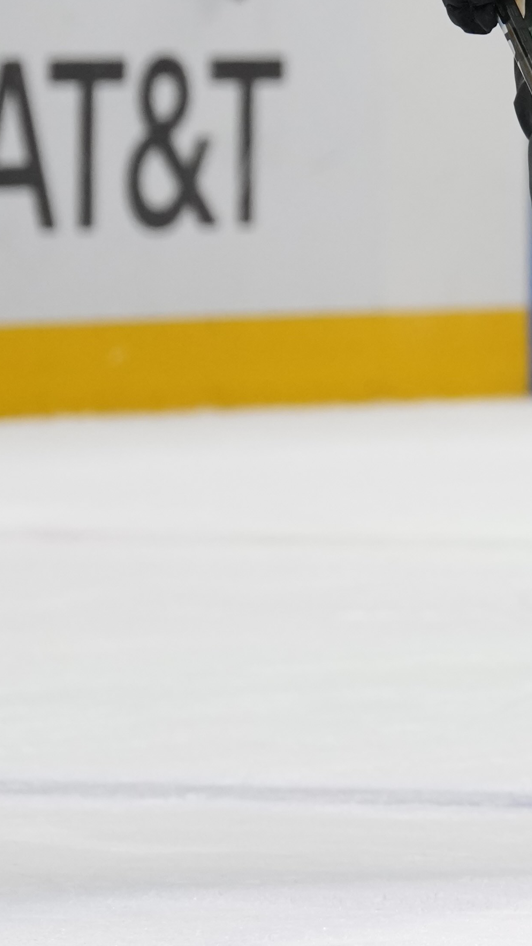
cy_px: -122
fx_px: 17930
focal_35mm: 715
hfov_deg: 1.7
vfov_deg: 3.0
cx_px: 1518
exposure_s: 1/1250
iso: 2000
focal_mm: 173
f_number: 4
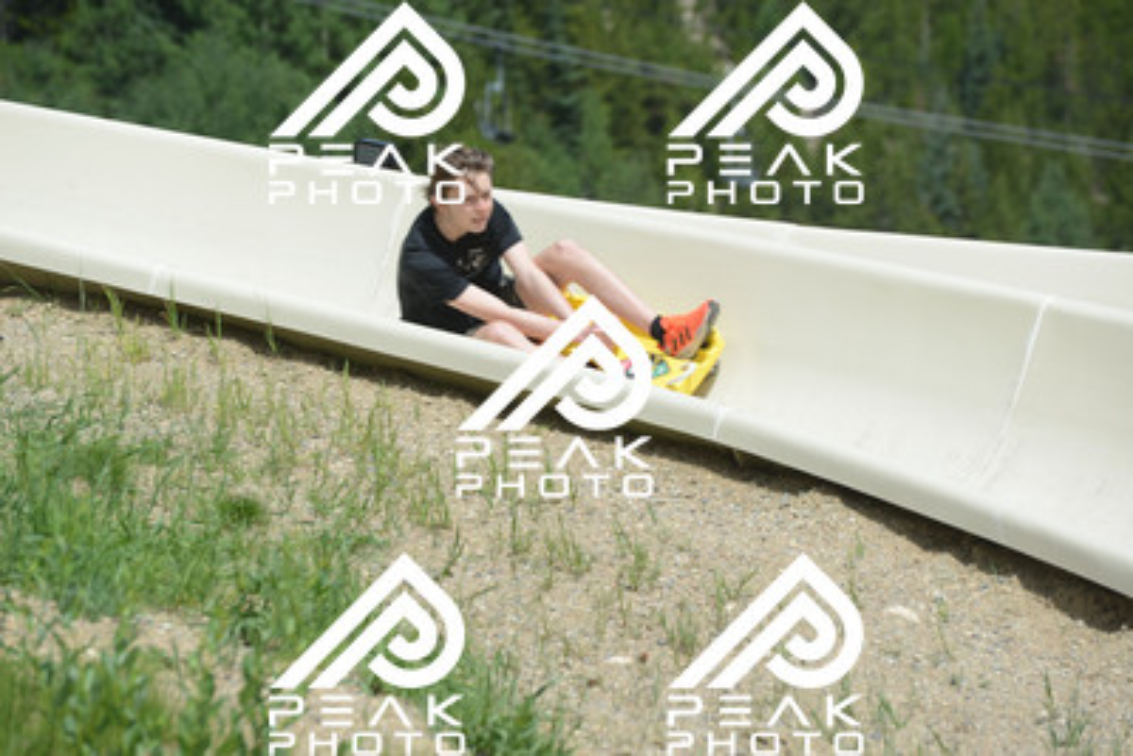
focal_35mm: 195
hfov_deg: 10.5
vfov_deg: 7.0
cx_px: 566
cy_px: 378
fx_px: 6139
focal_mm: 195
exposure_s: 1/640
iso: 220
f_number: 6.3
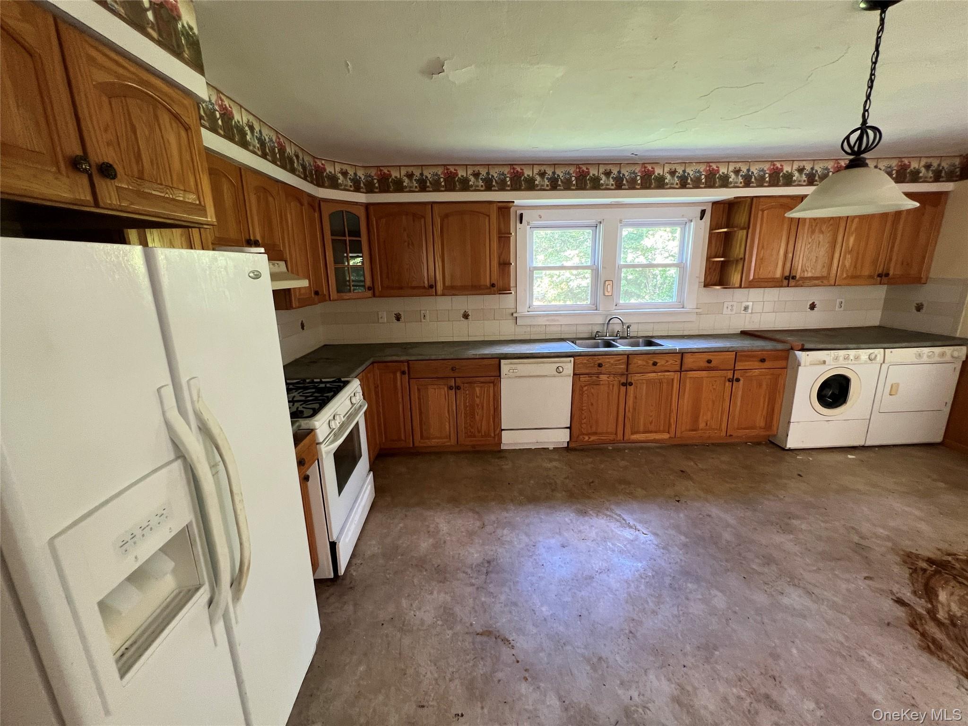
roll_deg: +1.0
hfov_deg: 106.2
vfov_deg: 89.9
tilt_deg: -13.7
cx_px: 484
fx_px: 364
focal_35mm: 13
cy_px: 363
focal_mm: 1.57
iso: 250
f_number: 1.8
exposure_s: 1/64
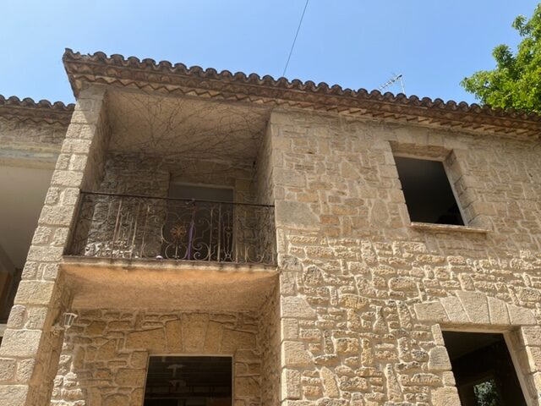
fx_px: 406
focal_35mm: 26
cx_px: 270
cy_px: 203
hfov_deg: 67.3
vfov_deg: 53.1
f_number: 1.6
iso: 50
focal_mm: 5.1
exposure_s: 1/1721
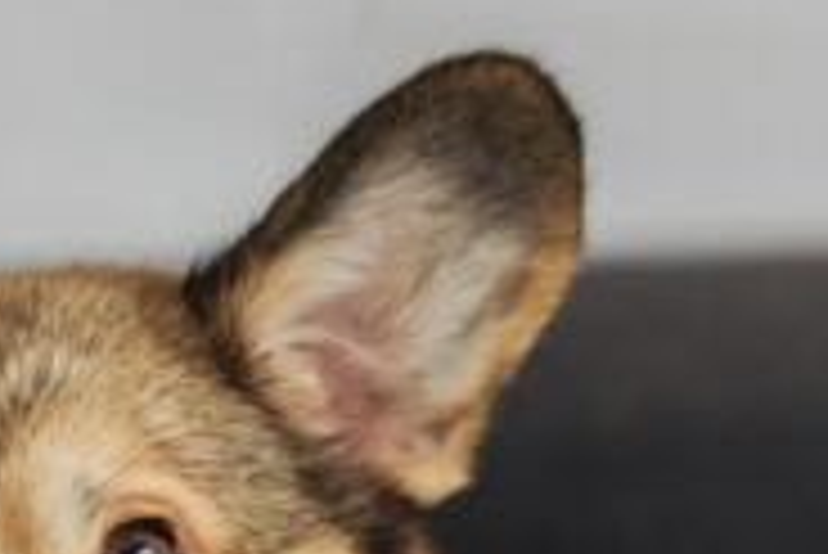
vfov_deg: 2.3
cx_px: 288
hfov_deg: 3.4
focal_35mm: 605
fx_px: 13926
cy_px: 736
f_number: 2.8
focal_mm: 145
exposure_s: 1/160
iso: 800
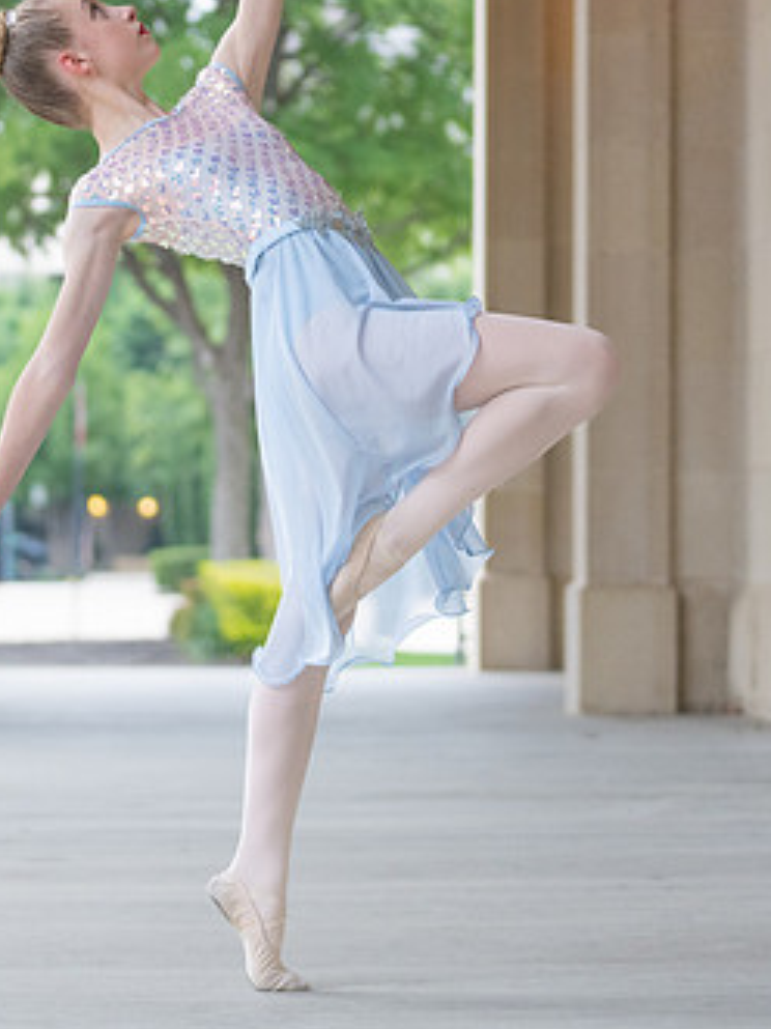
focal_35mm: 151
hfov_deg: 9.8
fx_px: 4487
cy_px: 361
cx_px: 257
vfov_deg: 13.1
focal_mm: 70
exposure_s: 1/500
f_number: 2.8
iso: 1250
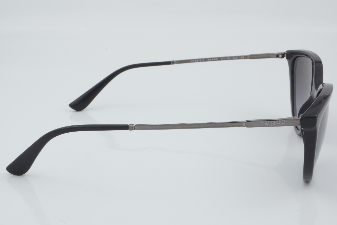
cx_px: 168
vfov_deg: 18.2
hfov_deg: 27.0
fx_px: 702
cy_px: 112
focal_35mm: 75
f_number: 32
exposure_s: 1/3
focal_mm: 50
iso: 100
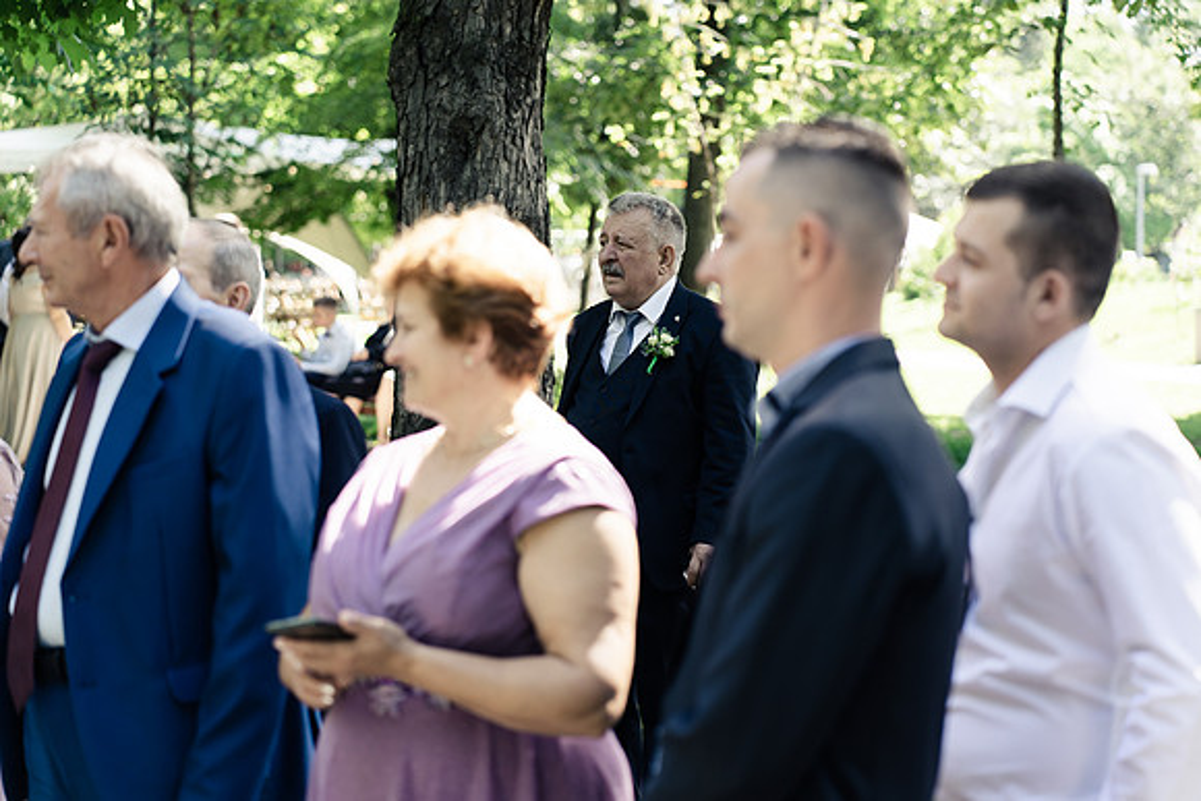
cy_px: 373
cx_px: 642
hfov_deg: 25.3
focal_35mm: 80
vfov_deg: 17.0
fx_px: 2676
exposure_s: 1/320
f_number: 2.8
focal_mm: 75
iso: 200
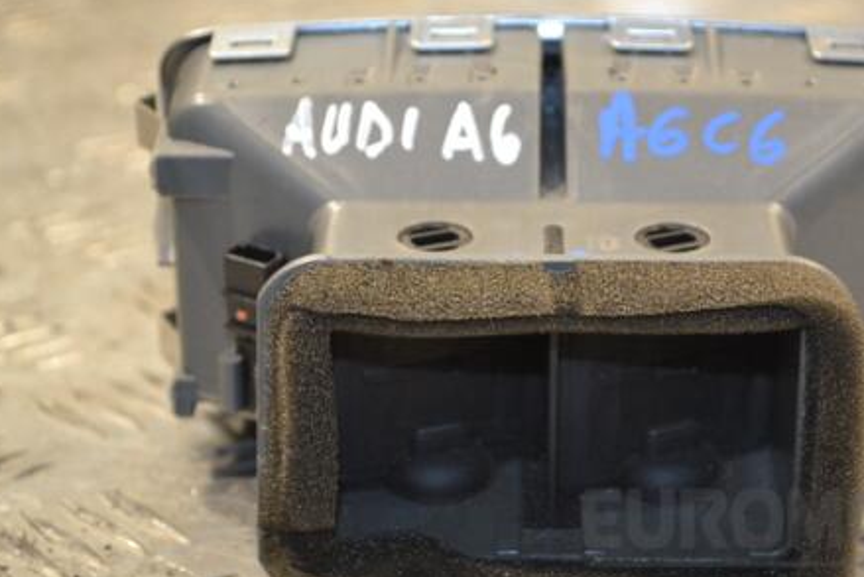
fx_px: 2705
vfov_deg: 12.2
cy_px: 256
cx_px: 545
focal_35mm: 113
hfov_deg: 18.1
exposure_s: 1/60
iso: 720
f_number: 5.6
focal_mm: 55
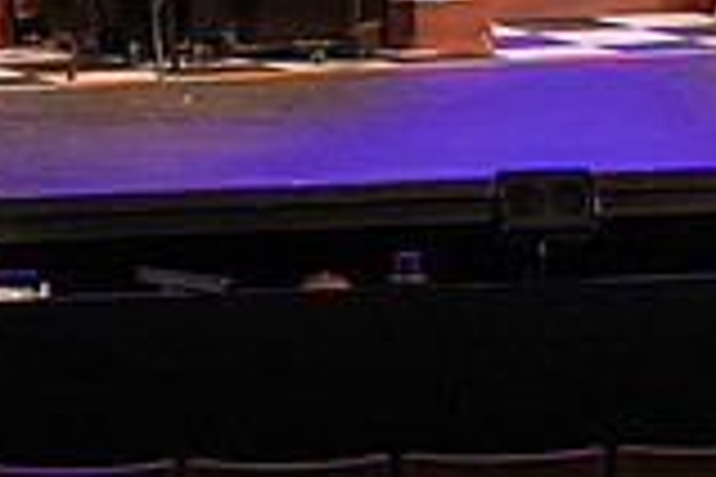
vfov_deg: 4.3
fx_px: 6245
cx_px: -95
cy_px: -263
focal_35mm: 314
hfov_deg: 6.5
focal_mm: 86
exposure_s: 1/200
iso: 3200
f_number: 3.5
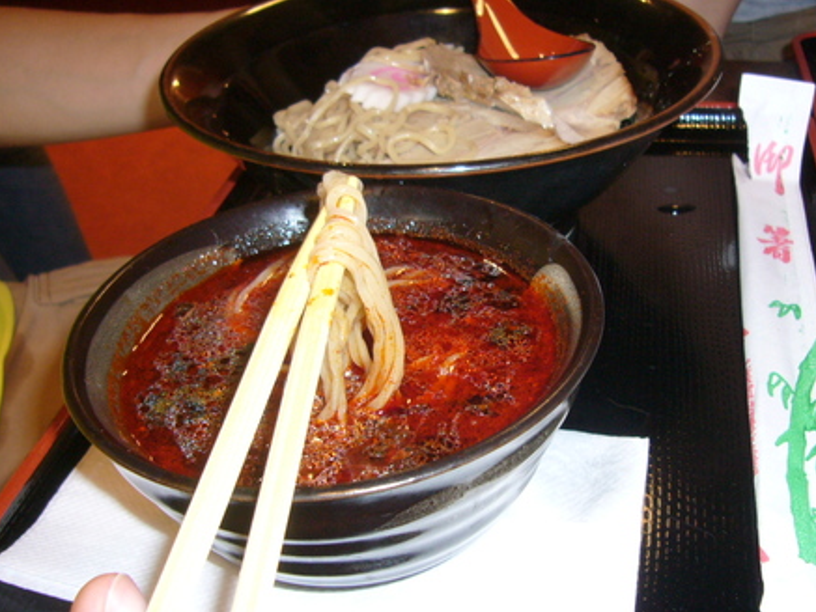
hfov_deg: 45.6
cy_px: 343
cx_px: 471
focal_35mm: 41
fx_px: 967
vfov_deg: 35.1
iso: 100
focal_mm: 4.6
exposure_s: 1/8
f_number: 2.8
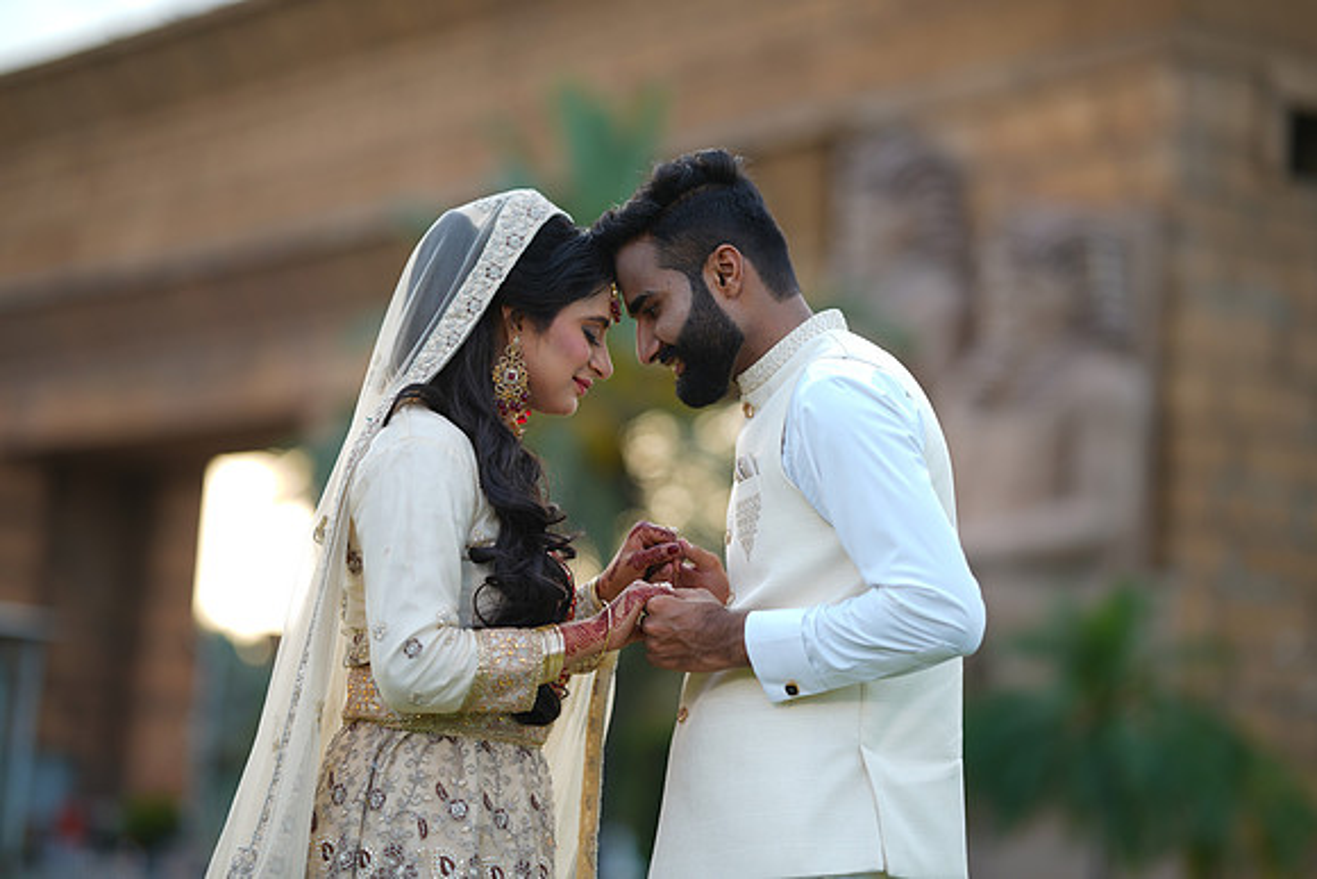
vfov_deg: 16.1
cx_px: 658
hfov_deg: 23.9
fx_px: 3110
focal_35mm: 85
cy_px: 440
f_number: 1.4
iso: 64
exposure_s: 1/500
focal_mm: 85
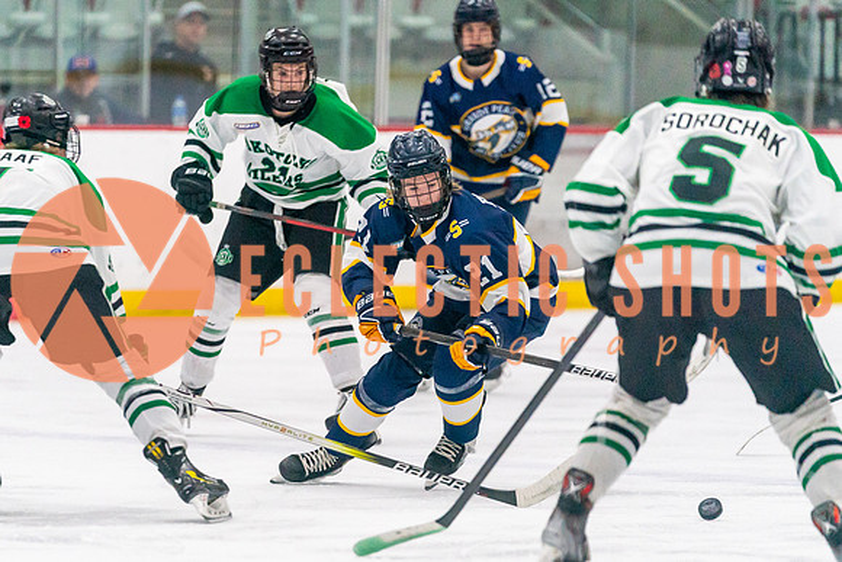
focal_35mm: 300
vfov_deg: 4.6
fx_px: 7027
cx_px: 316
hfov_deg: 6.9
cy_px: 352
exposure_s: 1/1600
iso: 4000
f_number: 2.8
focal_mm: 200
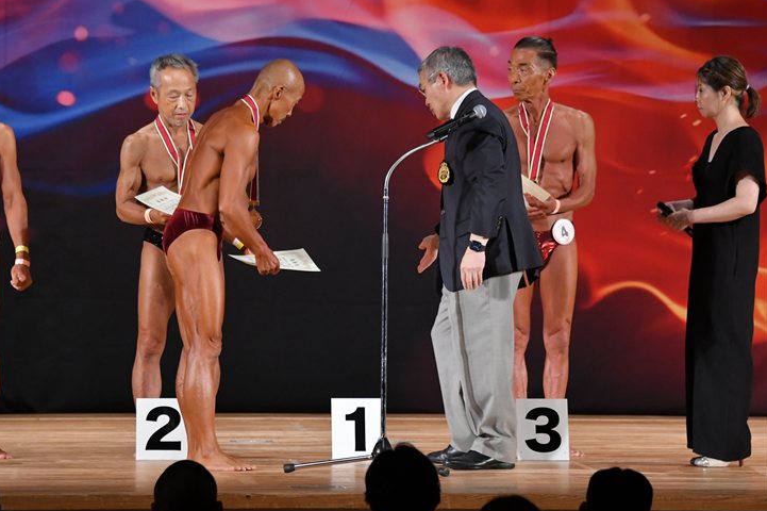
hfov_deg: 8.5
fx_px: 5153
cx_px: 358
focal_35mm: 242
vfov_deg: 5.7
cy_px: 248
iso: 3200
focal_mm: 150
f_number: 5.6
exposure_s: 1/400
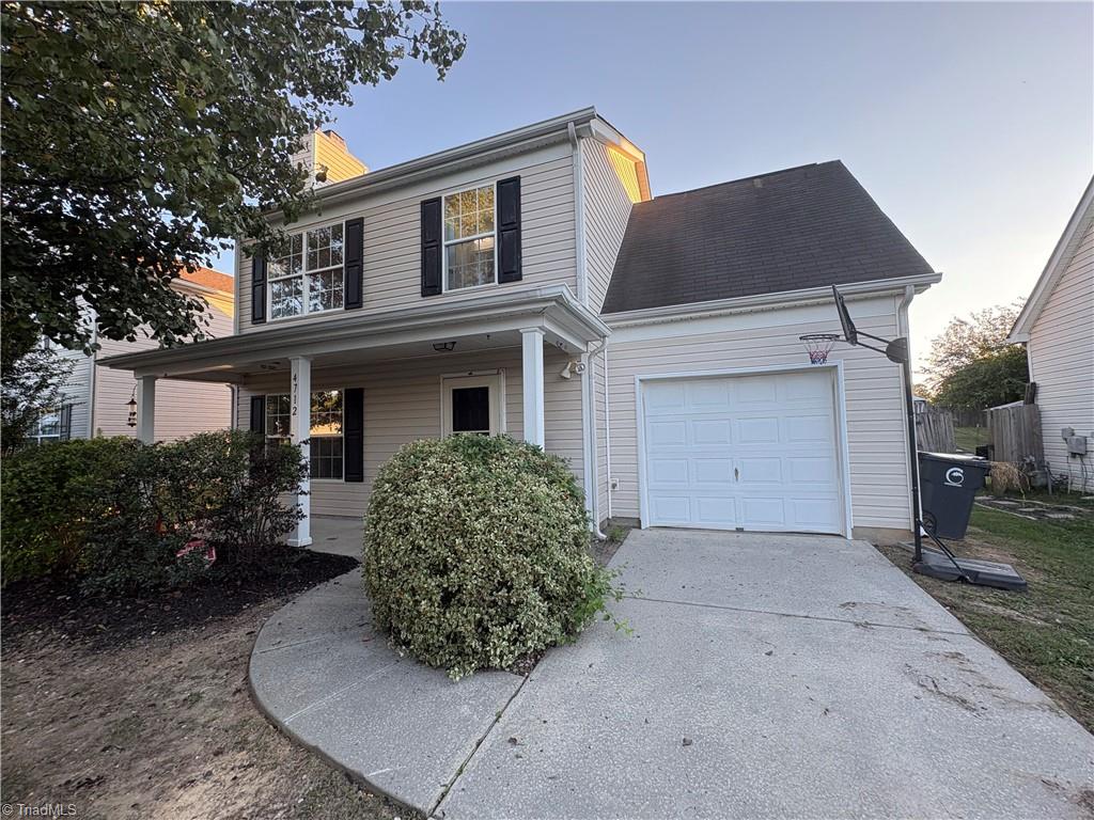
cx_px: 547
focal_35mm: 14
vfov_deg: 85.7
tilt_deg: +4.4
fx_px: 442
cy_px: 410
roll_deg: +0.8
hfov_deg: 102.1
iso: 40
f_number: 2.2
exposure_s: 1/99
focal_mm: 2.22
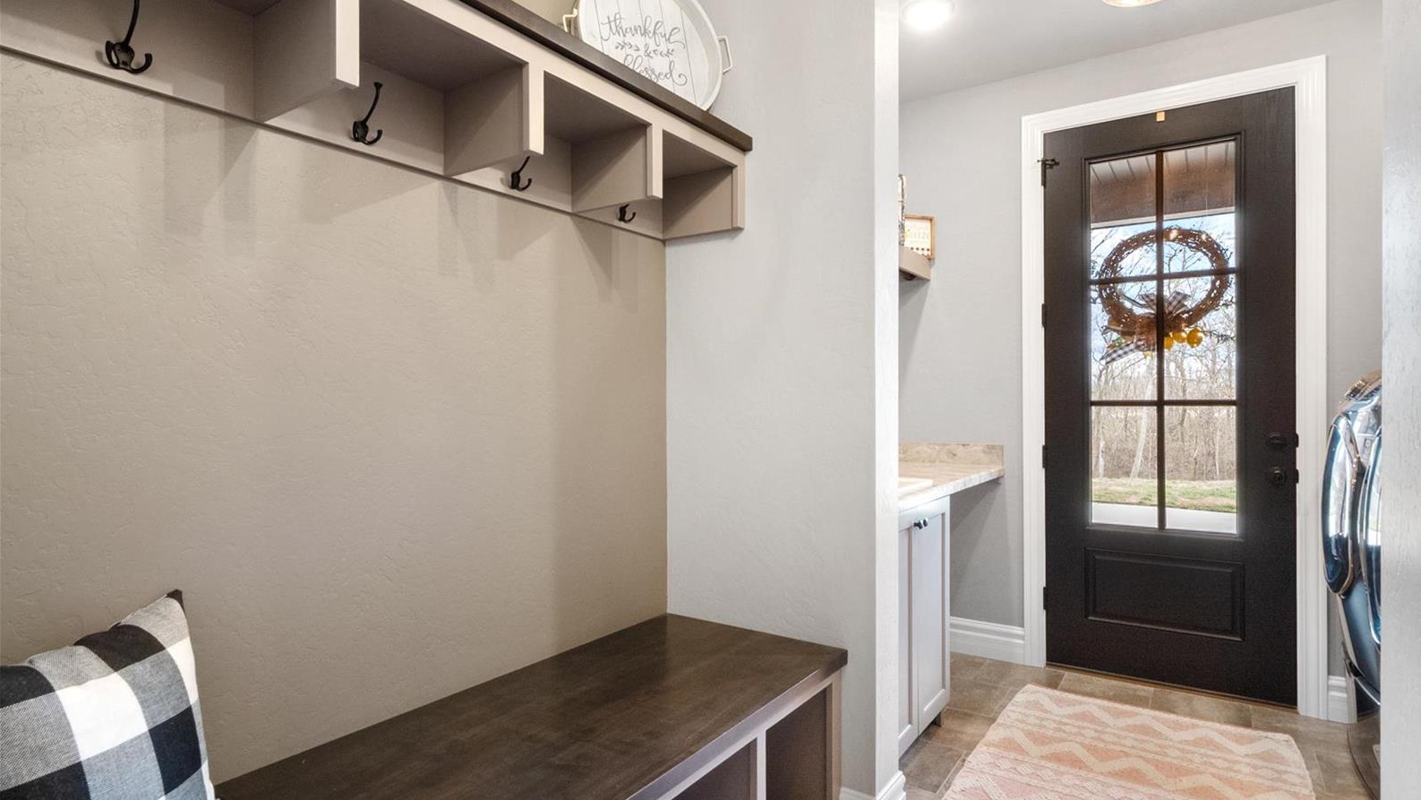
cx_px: 715
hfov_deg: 89.6
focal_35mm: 19
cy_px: 414
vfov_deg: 58.3
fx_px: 716
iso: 400
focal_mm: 9
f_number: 10
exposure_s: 1/1.67
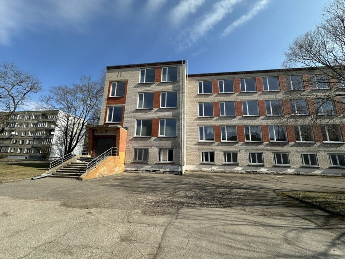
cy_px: 130
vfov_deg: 85.7
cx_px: 172
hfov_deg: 102.1
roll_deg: -3.1
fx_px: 140
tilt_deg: +16.2
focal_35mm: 14
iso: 50
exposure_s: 1/1401
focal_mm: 2.22
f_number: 2.2
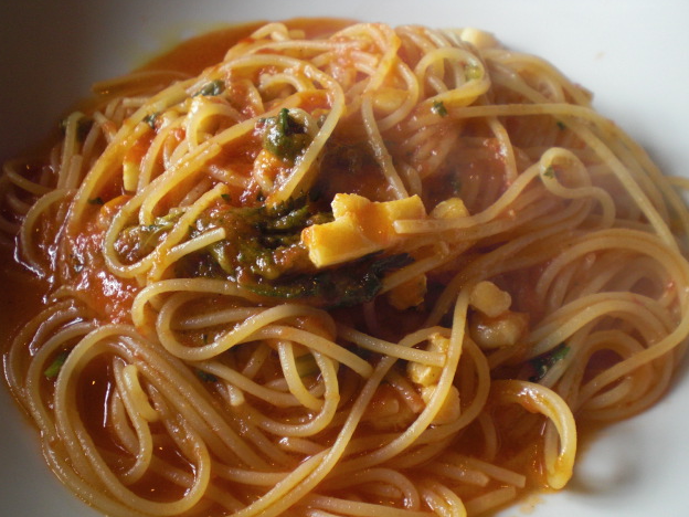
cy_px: 262
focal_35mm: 39
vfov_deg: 36.8
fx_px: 776
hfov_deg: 47.9
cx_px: 344
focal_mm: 6.3
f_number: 3.1
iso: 200
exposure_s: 1/25
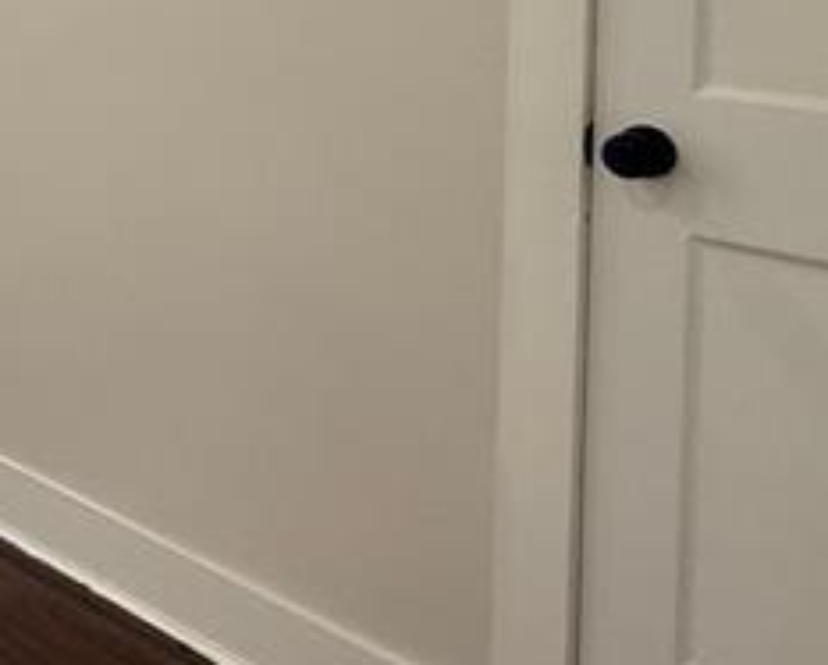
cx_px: -405
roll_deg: +0.6
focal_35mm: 60
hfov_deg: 24.6
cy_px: -96
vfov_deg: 23.6
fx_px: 1472
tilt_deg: -3.0
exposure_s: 1/120
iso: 250
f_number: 2.2
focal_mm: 2.22
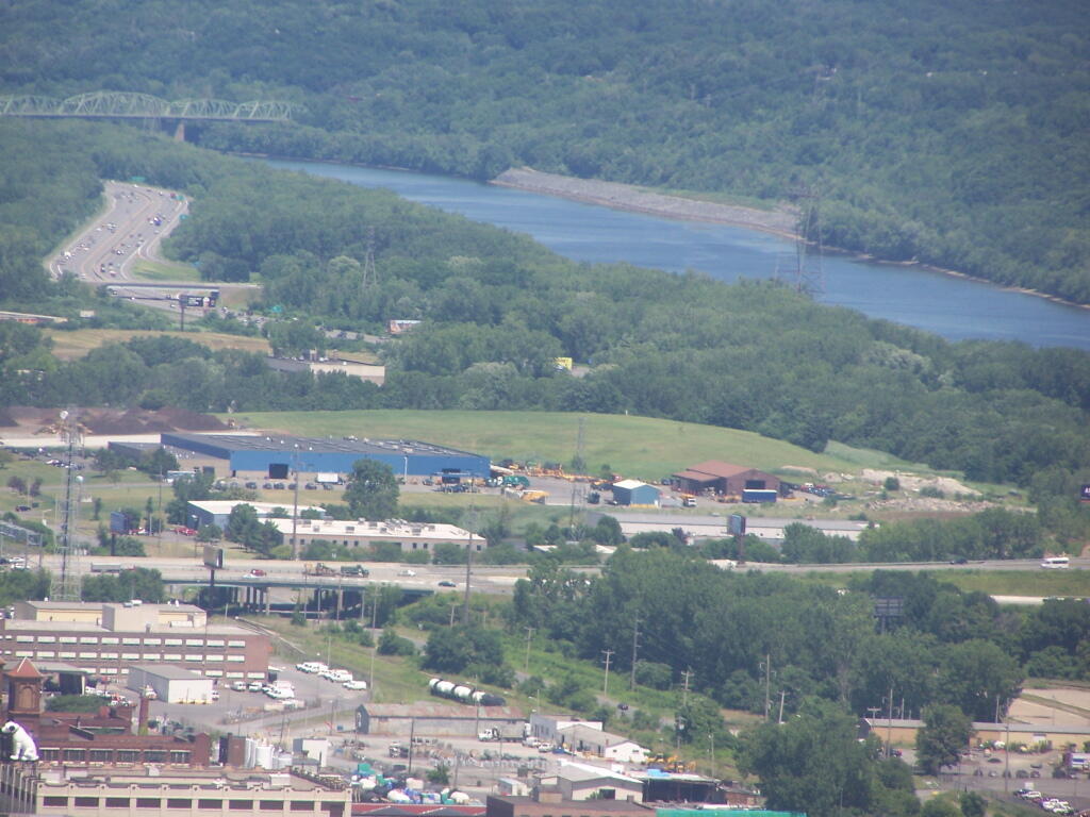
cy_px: 408
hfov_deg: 5.2
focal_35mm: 380
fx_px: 11966
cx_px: 545
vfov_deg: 3.9
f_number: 3.7
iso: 80
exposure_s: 1/400
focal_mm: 63
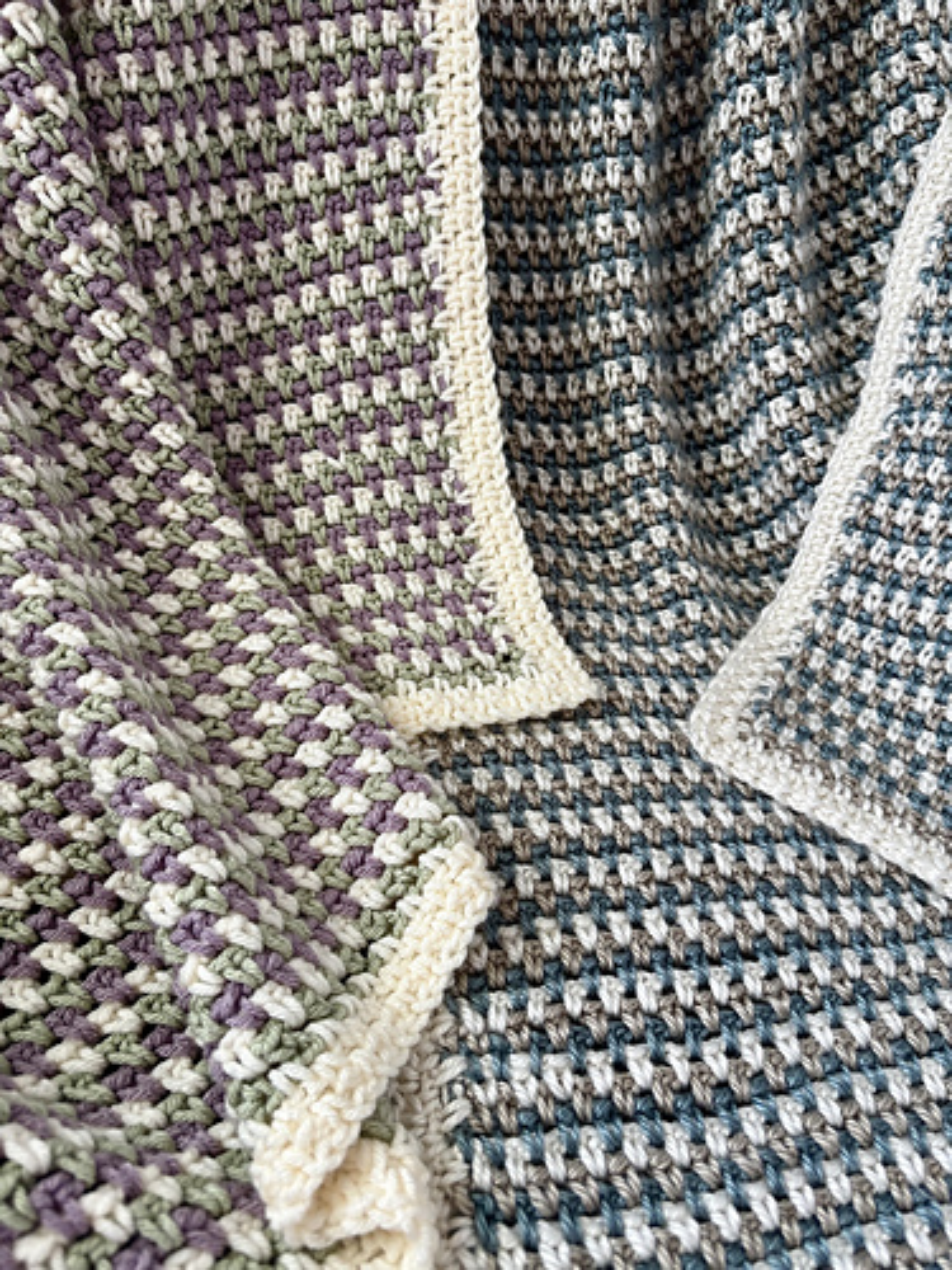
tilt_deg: -44.1
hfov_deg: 53.1
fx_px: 953
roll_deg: -12.1
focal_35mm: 26
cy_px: 635
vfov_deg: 67.3
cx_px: 476
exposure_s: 1/93
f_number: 1.6
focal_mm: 5.96
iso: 125
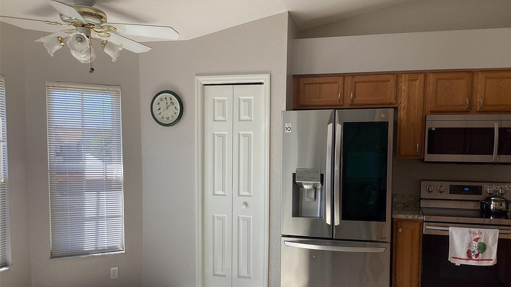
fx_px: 461
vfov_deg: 34.4
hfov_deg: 58.0
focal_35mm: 34
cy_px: 187
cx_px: 257
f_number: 2.4
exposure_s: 1/120
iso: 40
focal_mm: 3.3
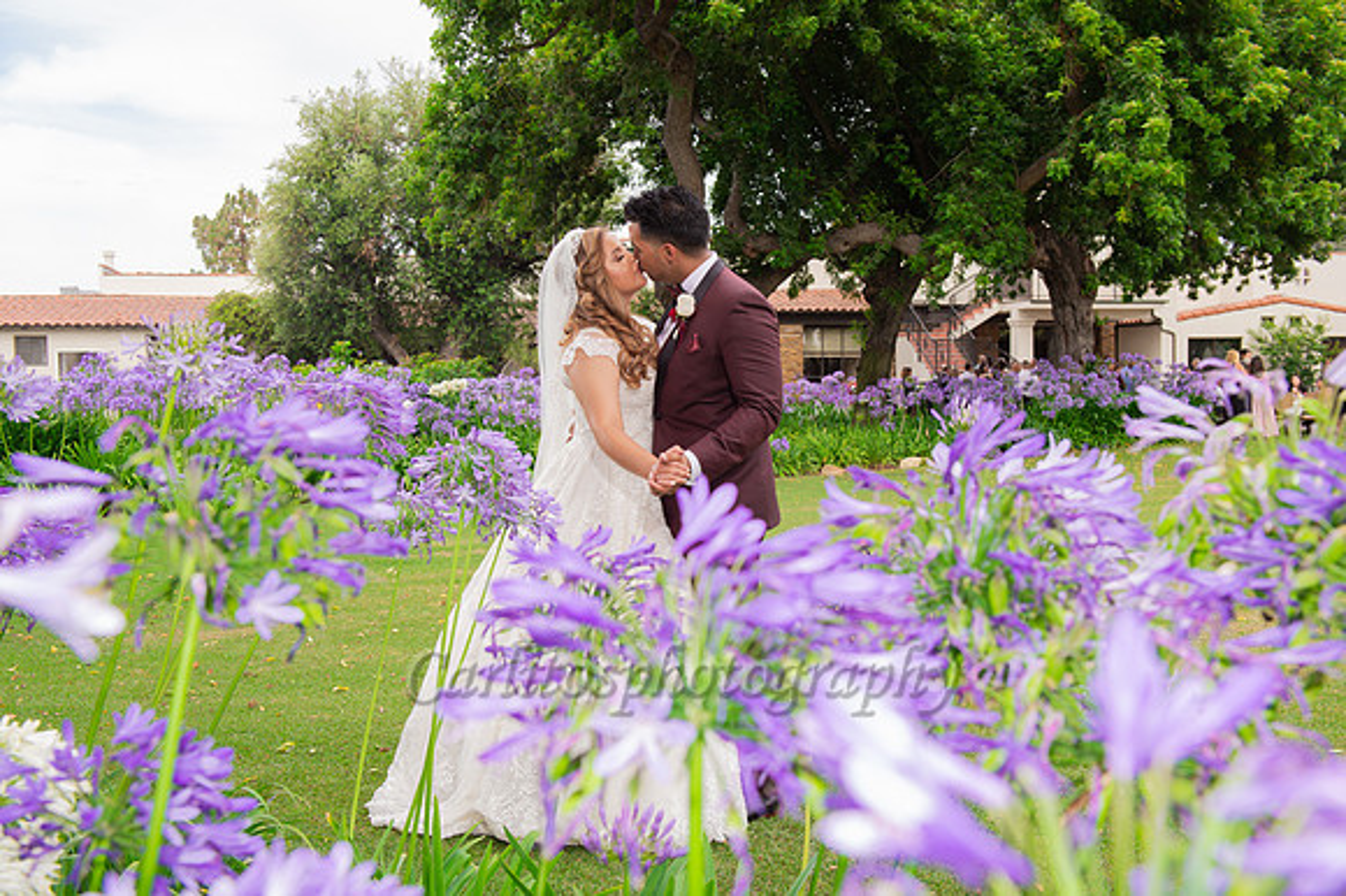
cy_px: 448
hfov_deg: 50.7
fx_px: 1420
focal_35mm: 38
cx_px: 673
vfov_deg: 35.0
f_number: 6.3
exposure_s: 1/250
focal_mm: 38
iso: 400
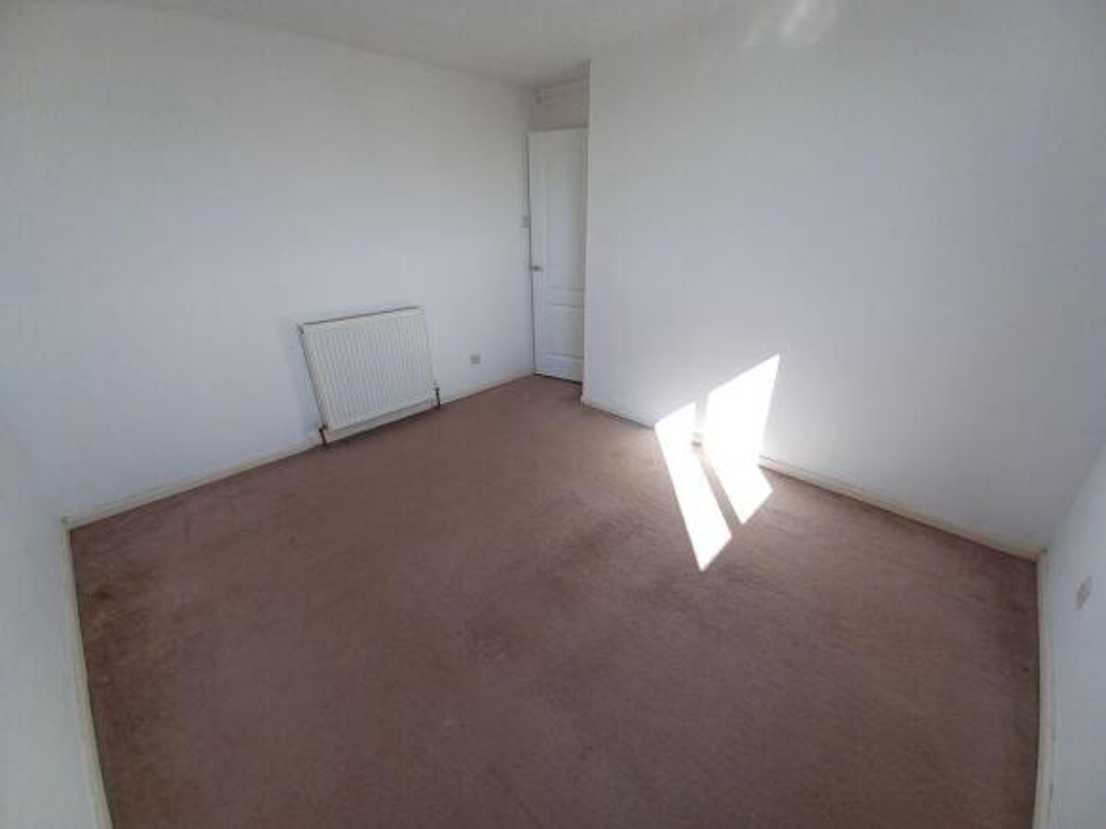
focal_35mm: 13
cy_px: 414
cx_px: 553
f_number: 2.2
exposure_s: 1/168
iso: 40
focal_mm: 1.42
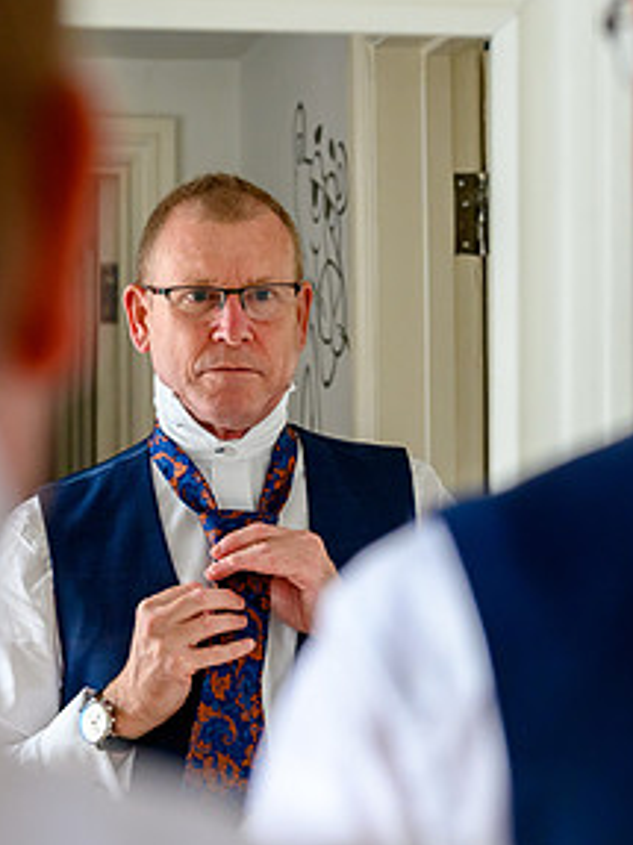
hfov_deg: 15.2
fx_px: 2367
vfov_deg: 20.2
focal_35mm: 97
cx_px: 253
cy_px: 512
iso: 2800
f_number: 3.5
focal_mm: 50
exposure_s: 1/320
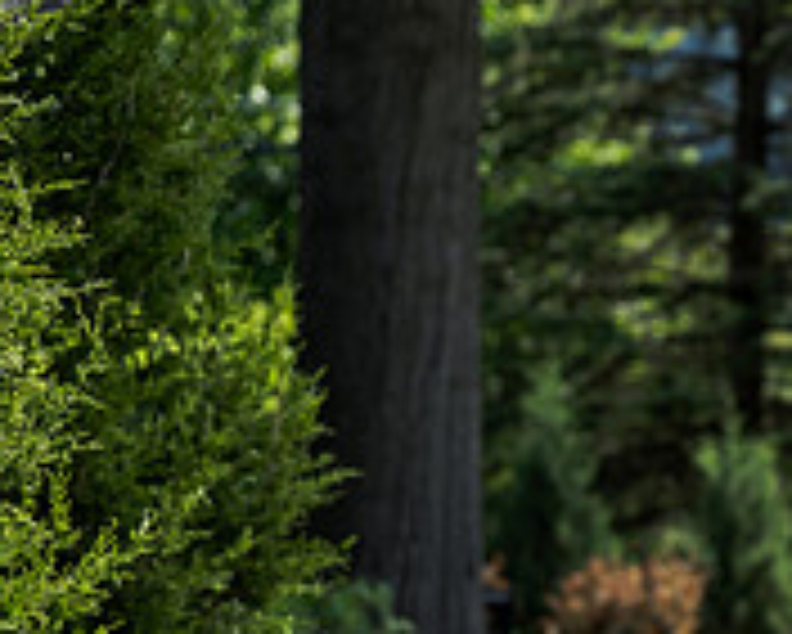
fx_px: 7247
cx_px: 1274
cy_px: 758
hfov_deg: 6.2
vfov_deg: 5.0
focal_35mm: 309
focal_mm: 100
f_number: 3.5
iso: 125
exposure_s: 1/500
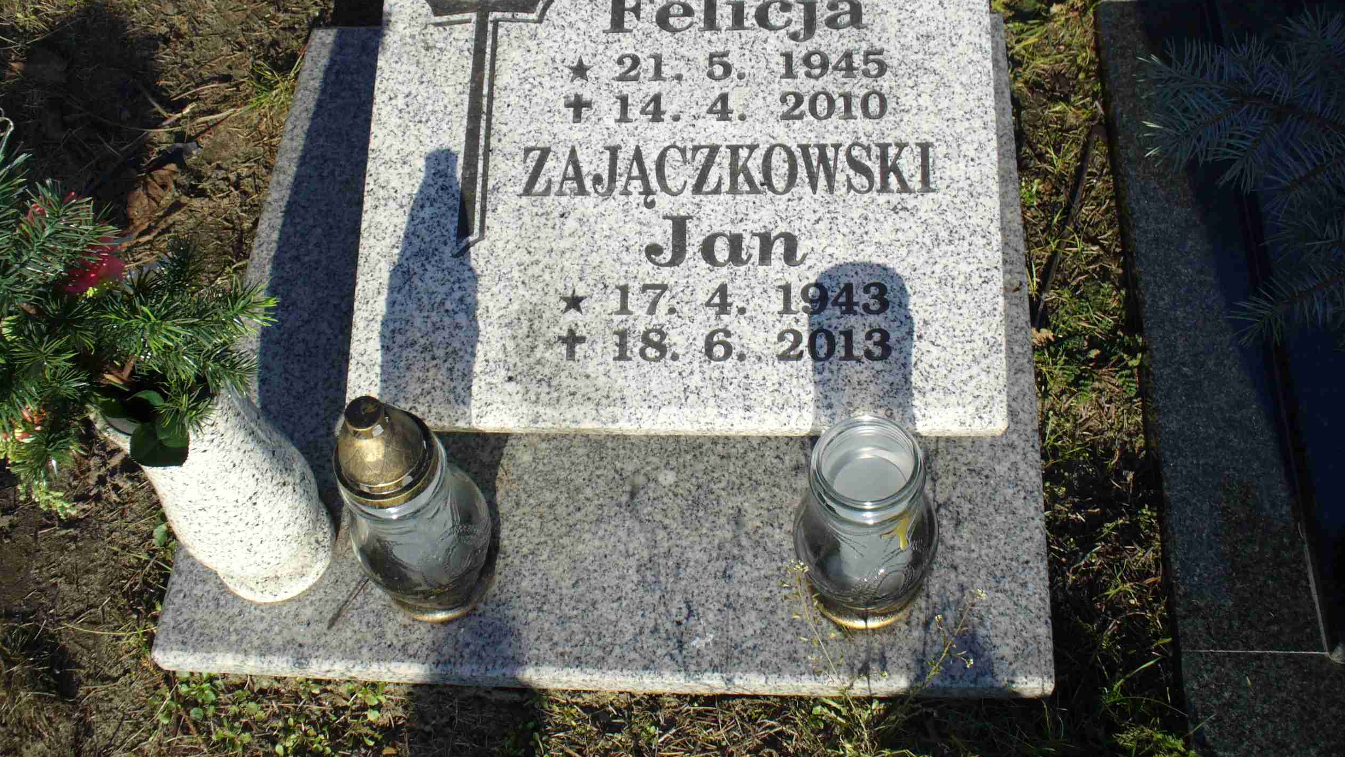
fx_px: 1462
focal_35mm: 41
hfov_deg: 49.4
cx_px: 683
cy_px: 259
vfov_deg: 28.8
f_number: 5.6
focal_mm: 6.1
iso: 80
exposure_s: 1/200
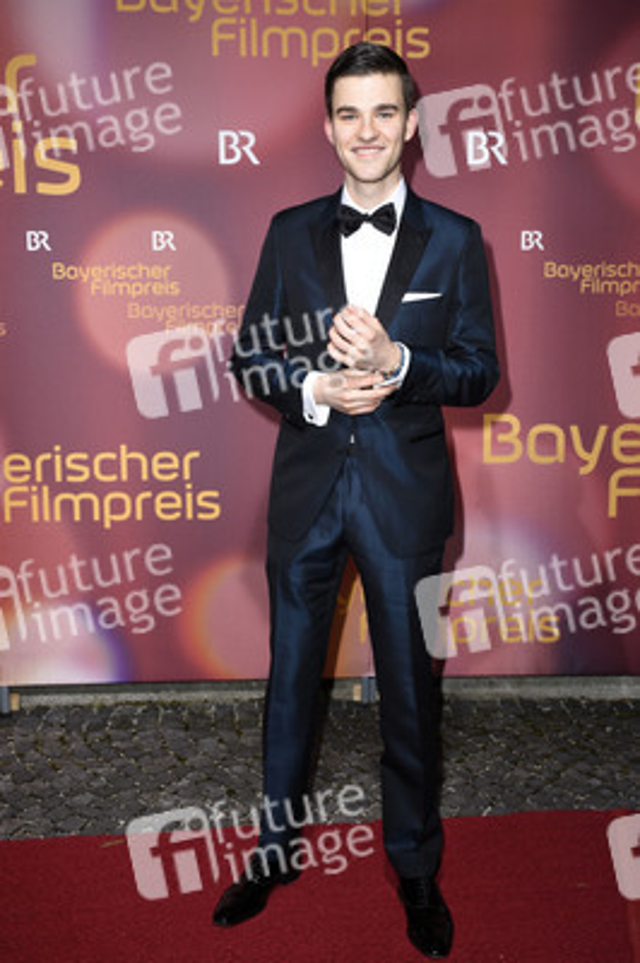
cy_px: 482
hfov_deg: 34.2
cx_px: 320
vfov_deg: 49.6
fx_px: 1042
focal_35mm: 39
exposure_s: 1/160
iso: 250
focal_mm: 26
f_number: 6.3
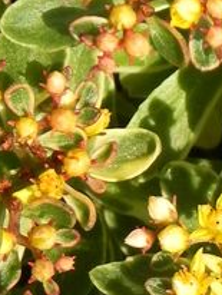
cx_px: 367
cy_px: 89
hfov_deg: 4.5
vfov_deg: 6.0
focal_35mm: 330
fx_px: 2816
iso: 243
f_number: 4
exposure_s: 1/2000
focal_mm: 15.1
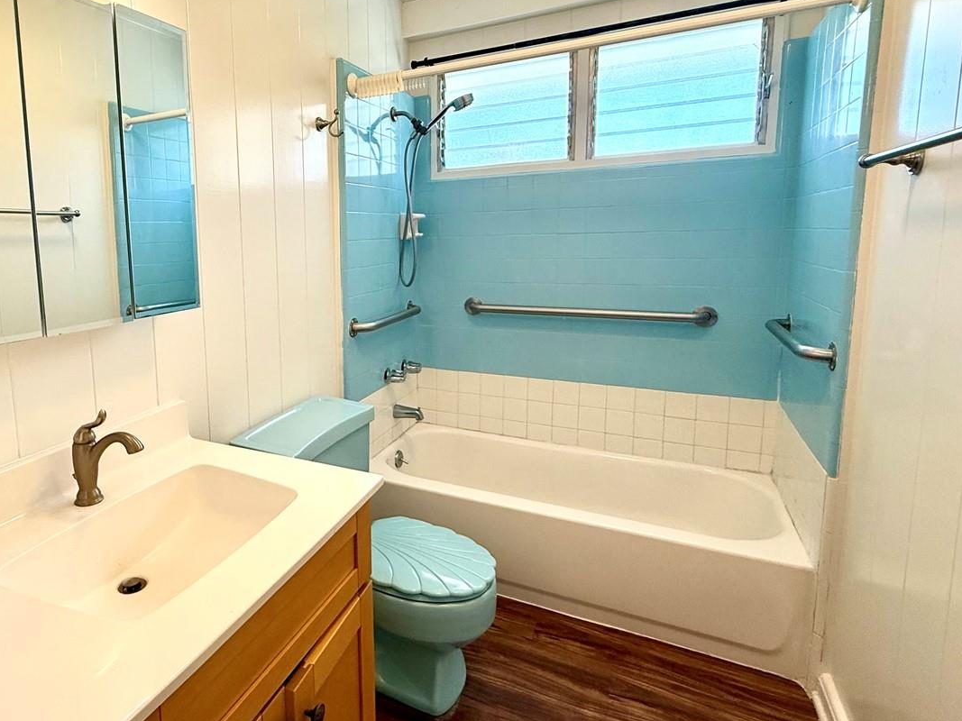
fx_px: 584
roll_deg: +2.0
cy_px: 312
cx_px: 315
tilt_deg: -7.1
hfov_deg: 76.3
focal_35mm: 21
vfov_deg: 63.2
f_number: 2.2
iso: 125
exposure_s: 1/120
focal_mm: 2.22
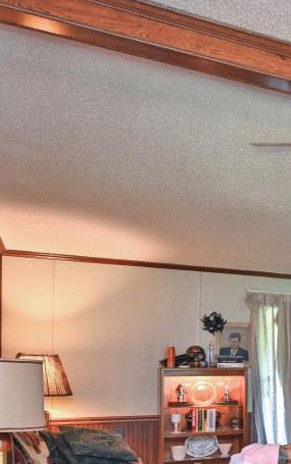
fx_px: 595
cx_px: 513
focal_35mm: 47
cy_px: 351
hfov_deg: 20.3
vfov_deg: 41.3
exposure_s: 1/60
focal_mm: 14
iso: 2500
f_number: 4
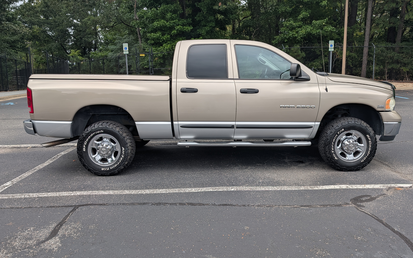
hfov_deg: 70.4
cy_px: 115
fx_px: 293
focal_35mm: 26
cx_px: 208
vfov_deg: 47.5
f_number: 1.68
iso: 20
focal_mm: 6.9
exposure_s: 1/584
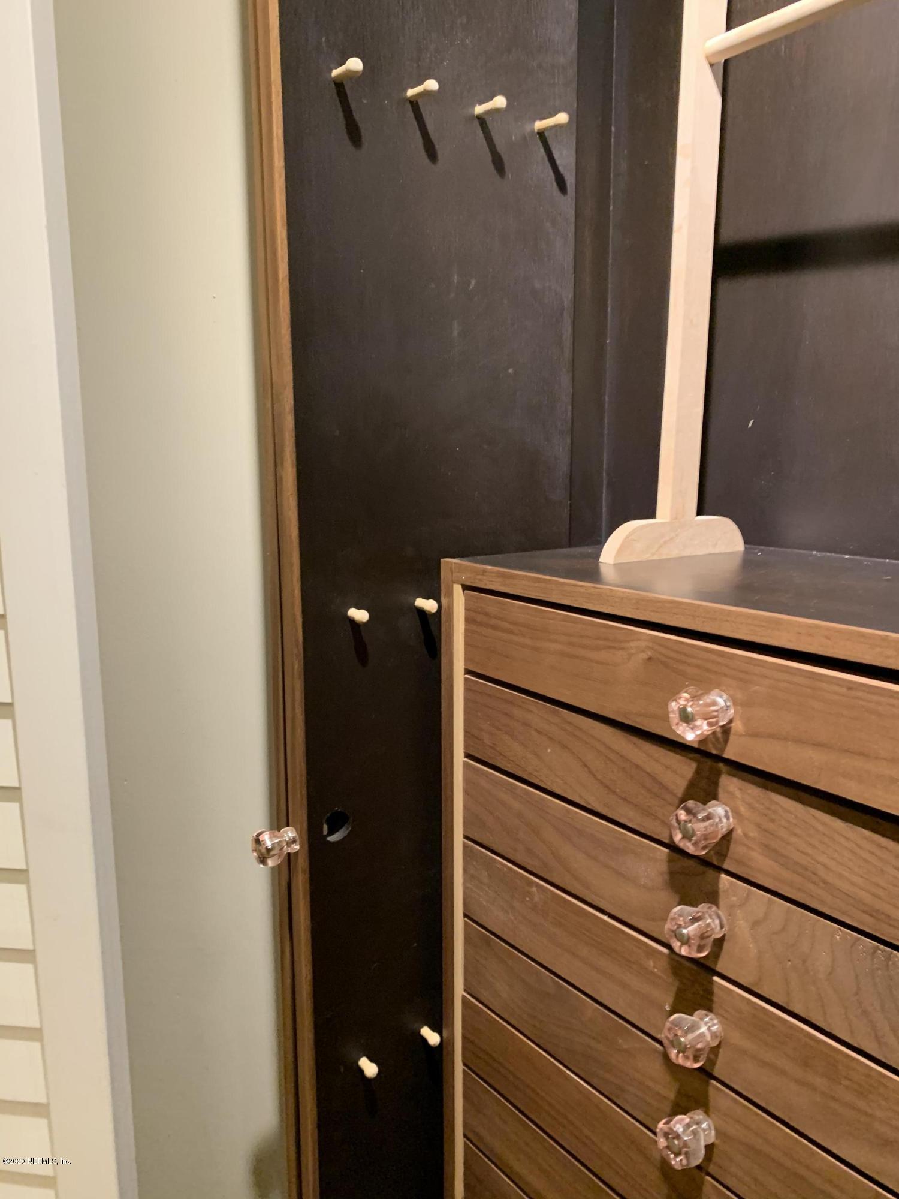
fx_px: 900
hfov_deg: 53.1
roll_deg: -0.8
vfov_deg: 67.3
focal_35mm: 26
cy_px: 600
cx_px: 450
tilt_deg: -6.2
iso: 320
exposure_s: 1/60
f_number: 1.8
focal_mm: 4.25
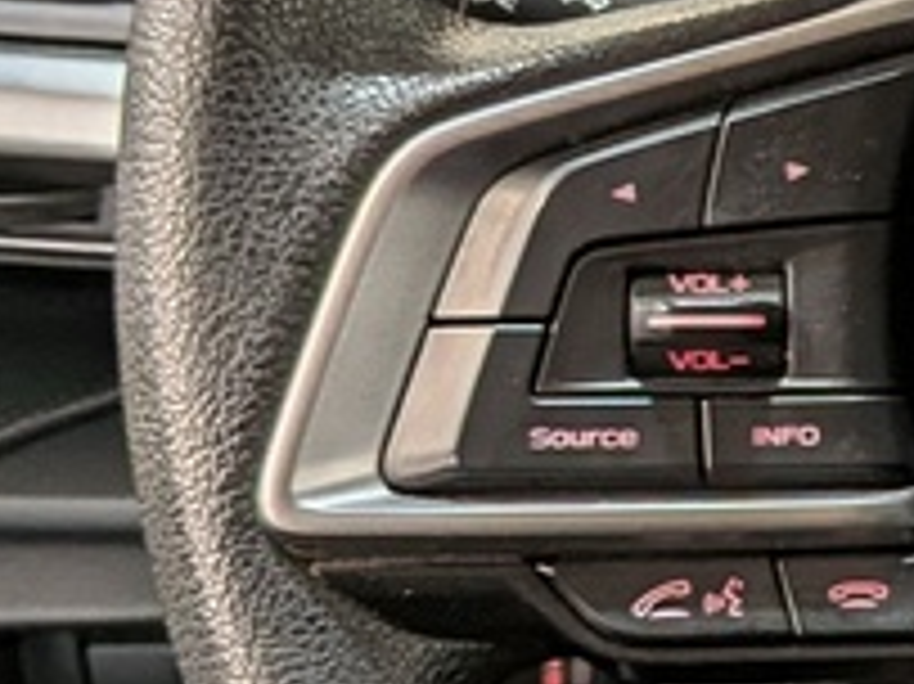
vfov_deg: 12.2
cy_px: 360
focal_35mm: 121
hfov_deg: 14.6
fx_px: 3193
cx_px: 1549
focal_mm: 4.53
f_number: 1.7
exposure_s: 1/120
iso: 198
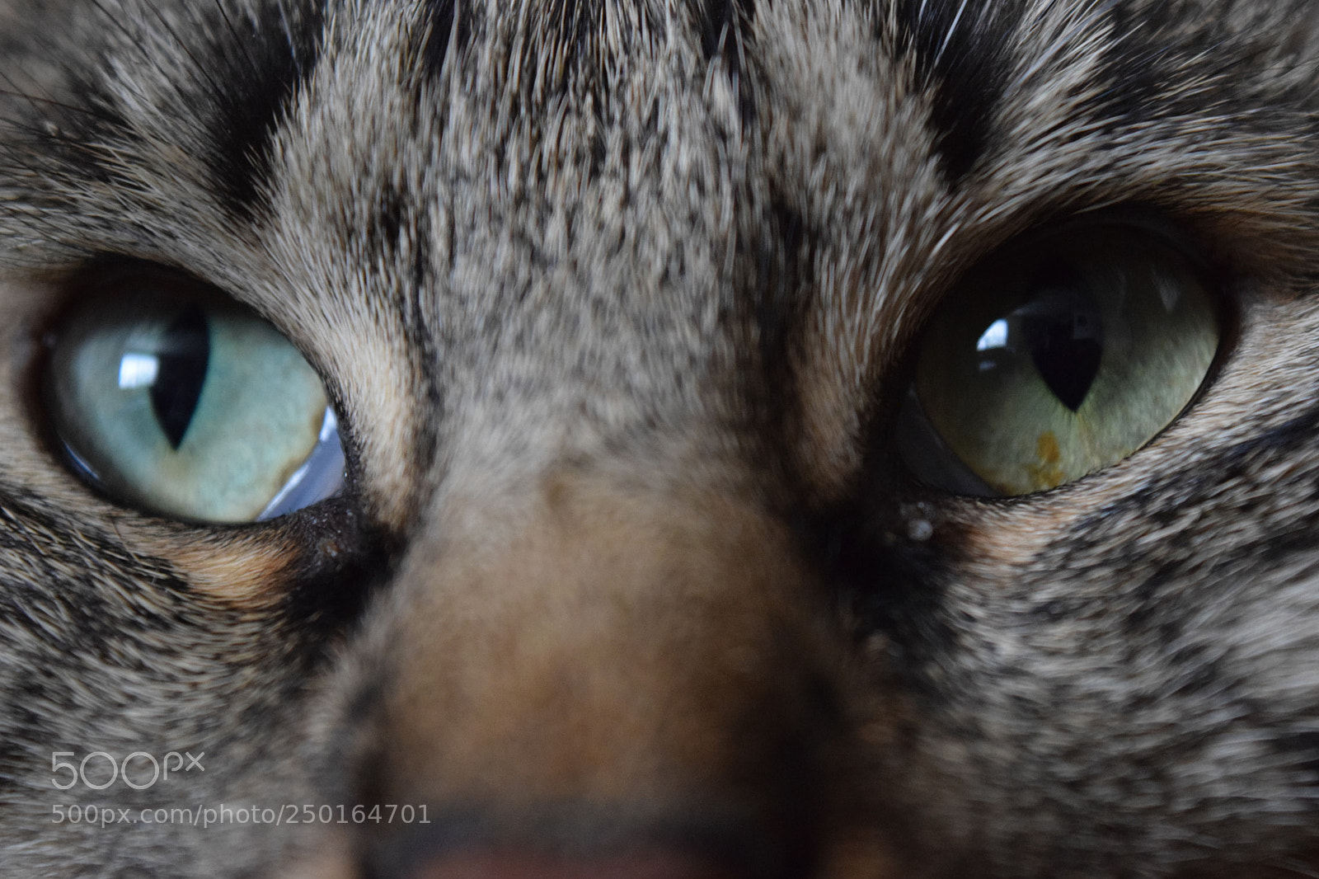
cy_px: 440
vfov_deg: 16.5
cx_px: 660
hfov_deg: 24.6
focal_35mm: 82
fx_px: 3022
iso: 3200
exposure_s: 1/20
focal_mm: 55
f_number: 5.6
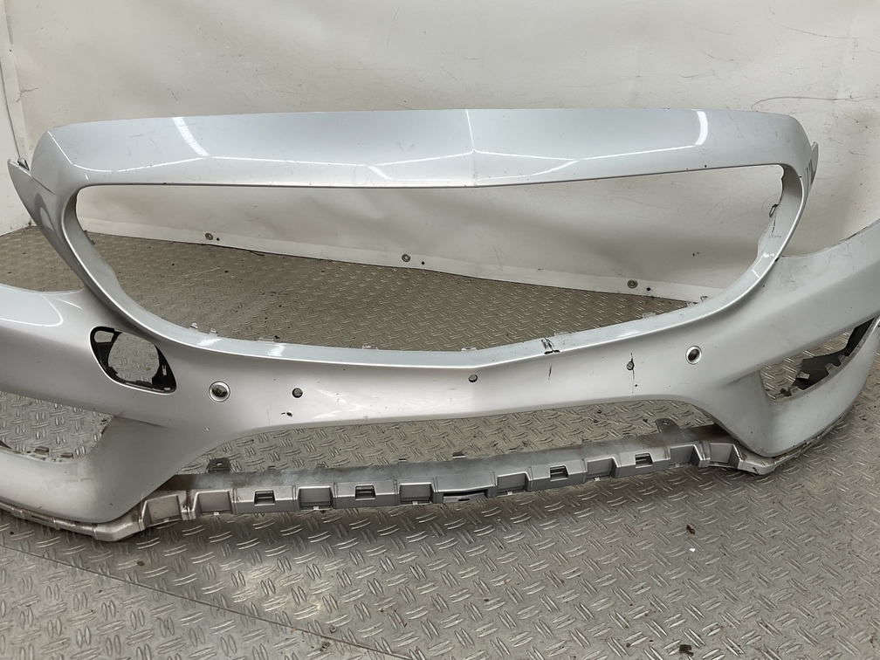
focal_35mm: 29
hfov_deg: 61.7
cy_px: 330
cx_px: 440
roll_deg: -2.4
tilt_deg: -27.2
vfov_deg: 48.2
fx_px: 737
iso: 16
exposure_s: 1/168
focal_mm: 3
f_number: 1.8
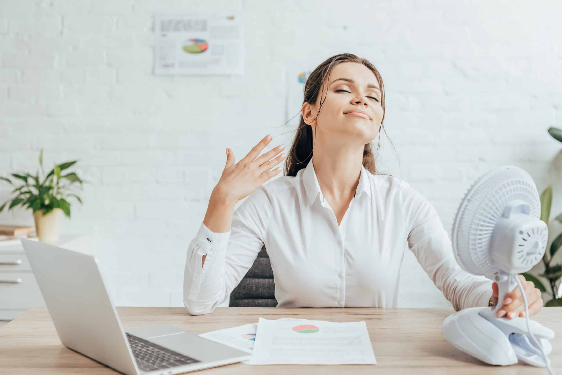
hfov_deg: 36.2
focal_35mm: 55
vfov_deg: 24.6
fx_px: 859
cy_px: 188
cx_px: 281
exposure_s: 1/250
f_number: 3.5
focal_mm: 55
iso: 250
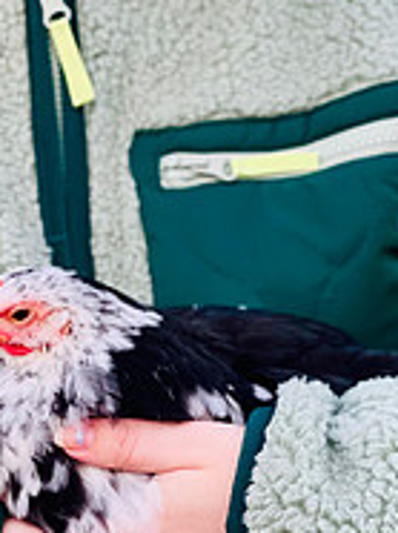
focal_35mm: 126
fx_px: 1936
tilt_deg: -9.8
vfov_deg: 15.6
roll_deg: +1.4
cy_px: 373
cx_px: 67
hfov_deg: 11.7
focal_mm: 6
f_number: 2
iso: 100
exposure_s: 1/122
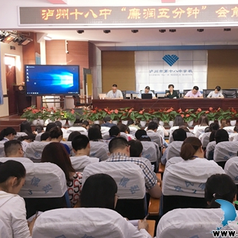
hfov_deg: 40.4
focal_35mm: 41
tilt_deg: -3.4
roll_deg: +0.5
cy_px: 107
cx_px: 160
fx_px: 319
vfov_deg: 40.9
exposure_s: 1/33
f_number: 2.2
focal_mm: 4.15
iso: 80
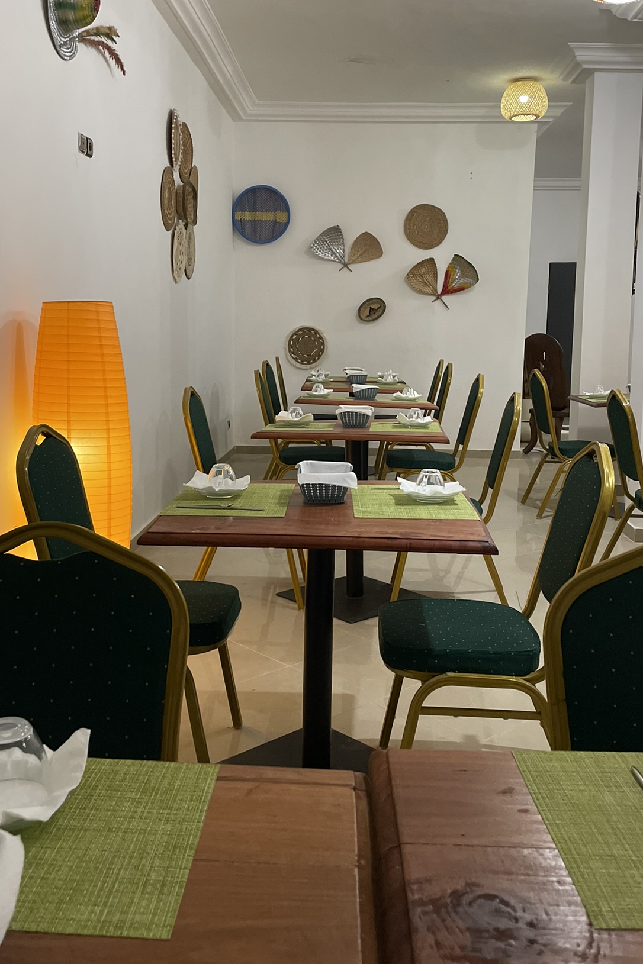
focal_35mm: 34
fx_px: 911
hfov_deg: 38.9
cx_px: 319
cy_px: 424
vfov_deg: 55.6
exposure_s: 1/50
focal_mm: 4.2
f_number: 1.6
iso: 500
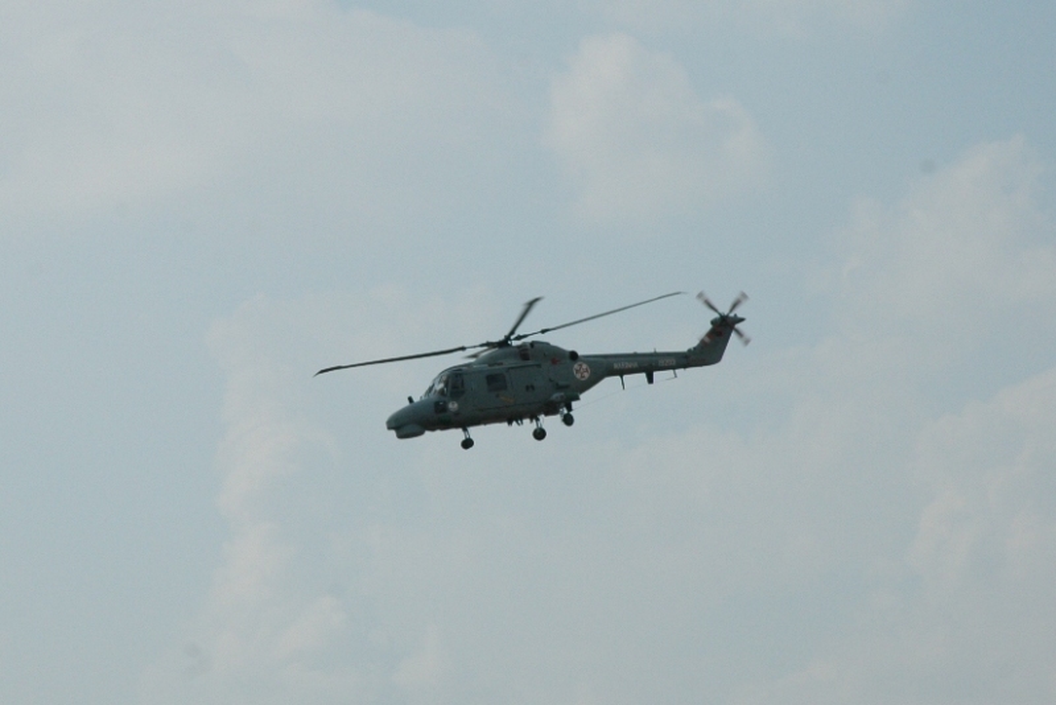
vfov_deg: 13.1
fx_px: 3081
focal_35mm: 105
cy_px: 352
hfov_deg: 19.4
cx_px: 528
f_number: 13
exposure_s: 1/640
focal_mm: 70
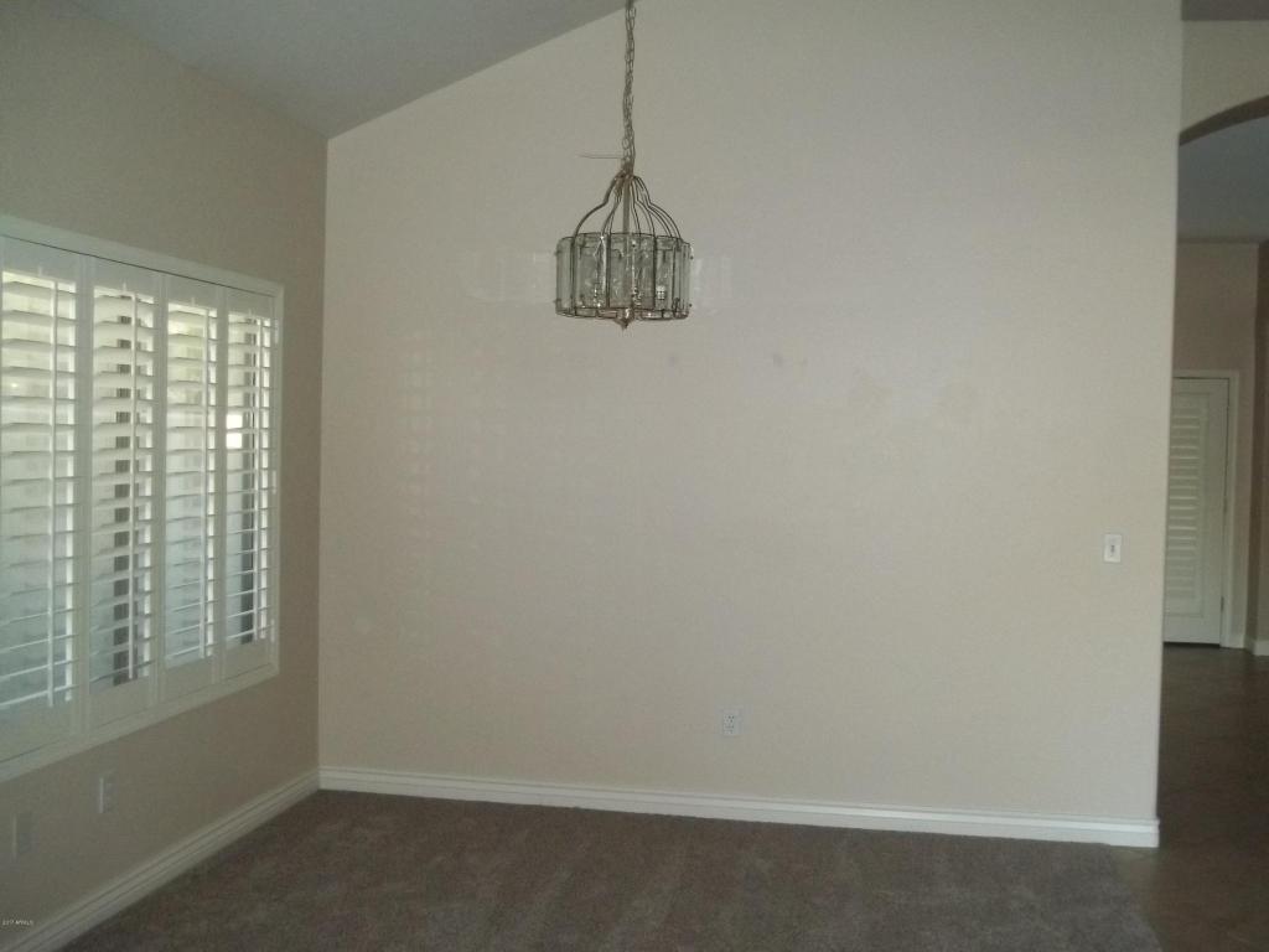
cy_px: 476
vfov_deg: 39.7
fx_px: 1320
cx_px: 634
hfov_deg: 51.4
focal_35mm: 36
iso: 320
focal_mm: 6.5
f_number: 3.1
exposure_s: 1/30
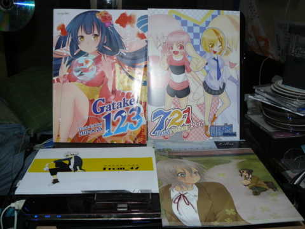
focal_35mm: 36
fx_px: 317
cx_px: 152
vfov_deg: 39.7
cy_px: 114
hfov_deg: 51.4
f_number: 2.8
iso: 100
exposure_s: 1/30
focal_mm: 6
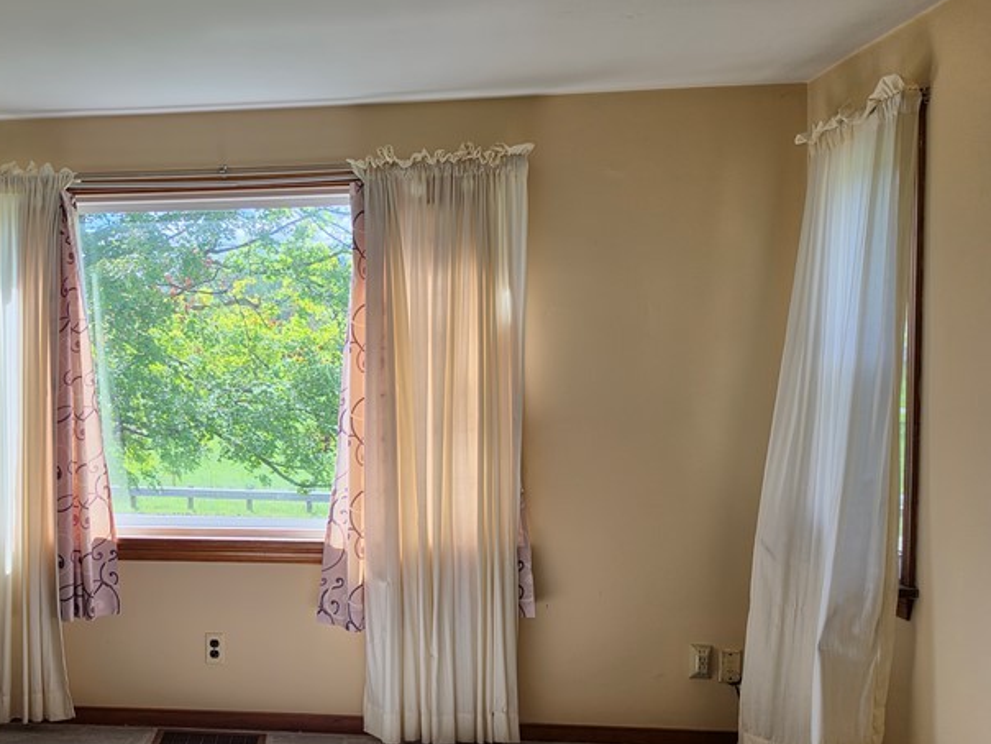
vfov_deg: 36.8
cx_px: 164
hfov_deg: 44.9
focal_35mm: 39
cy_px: 420
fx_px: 1117
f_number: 1.4
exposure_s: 1/213
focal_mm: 6.5
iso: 10
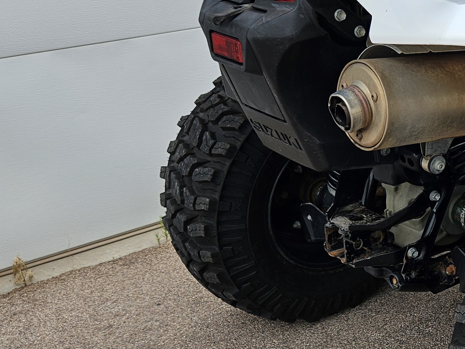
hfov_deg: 27.4
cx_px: 558
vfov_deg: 23.6
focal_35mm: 62
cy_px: 169
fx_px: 833
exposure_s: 1/914
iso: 25
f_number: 1.8
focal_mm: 5.4
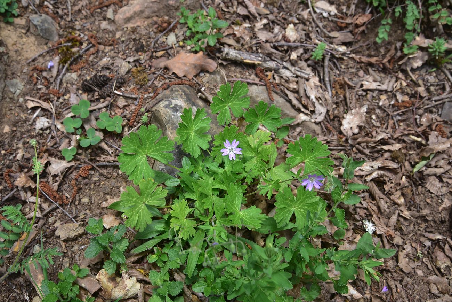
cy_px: 151
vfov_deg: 27.0
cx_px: 226
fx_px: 628
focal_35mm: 50
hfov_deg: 39.6
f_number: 11
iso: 320
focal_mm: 50
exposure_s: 1/160
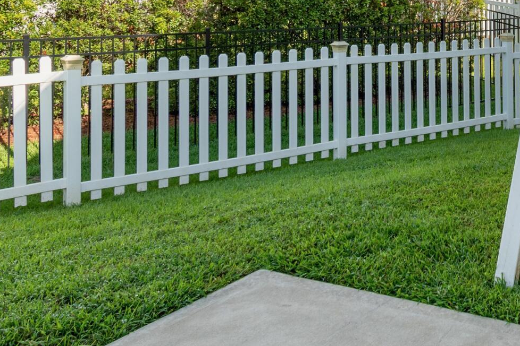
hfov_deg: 38.8
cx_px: 495
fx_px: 664
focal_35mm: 46
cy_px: -11
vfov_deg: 27.4
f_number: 8
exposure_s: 1/160
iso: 100
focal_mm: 10
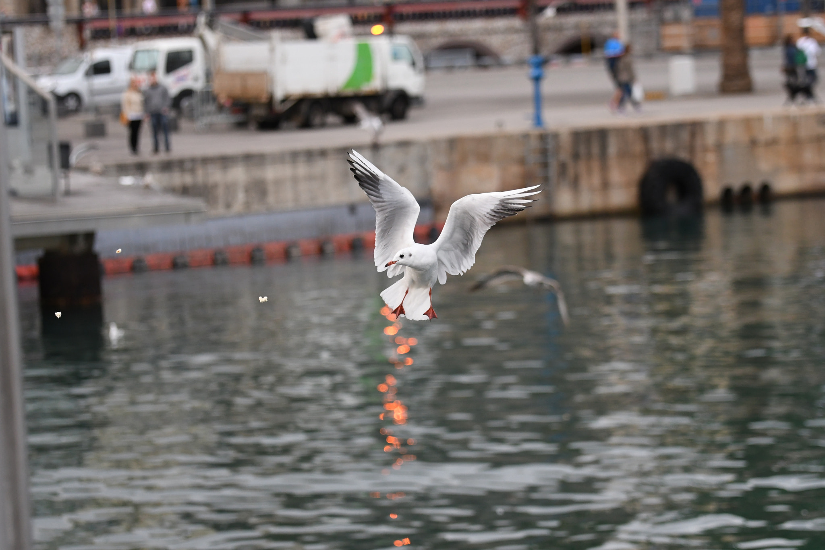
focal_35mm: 135
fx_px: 3093
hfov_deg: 15.2
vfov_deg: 10.2
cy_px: 275
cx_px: 412
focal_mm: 90
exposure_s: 1/1600
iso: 1250
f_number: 2.8
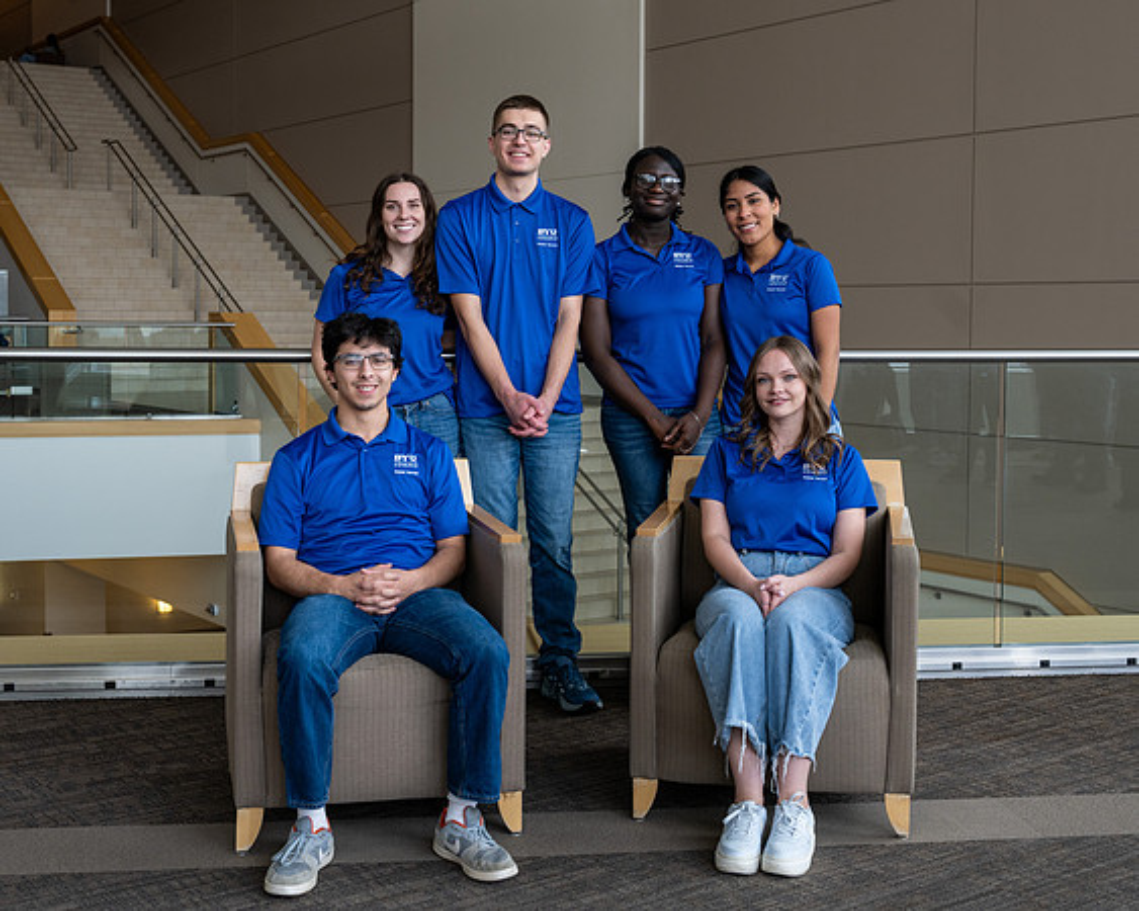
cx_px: 561
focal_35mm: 46
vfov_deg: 32.4
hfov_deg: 40.1
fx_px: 1560
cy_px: 362
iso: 250
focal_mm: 32.5
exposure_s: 1/125
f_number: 5
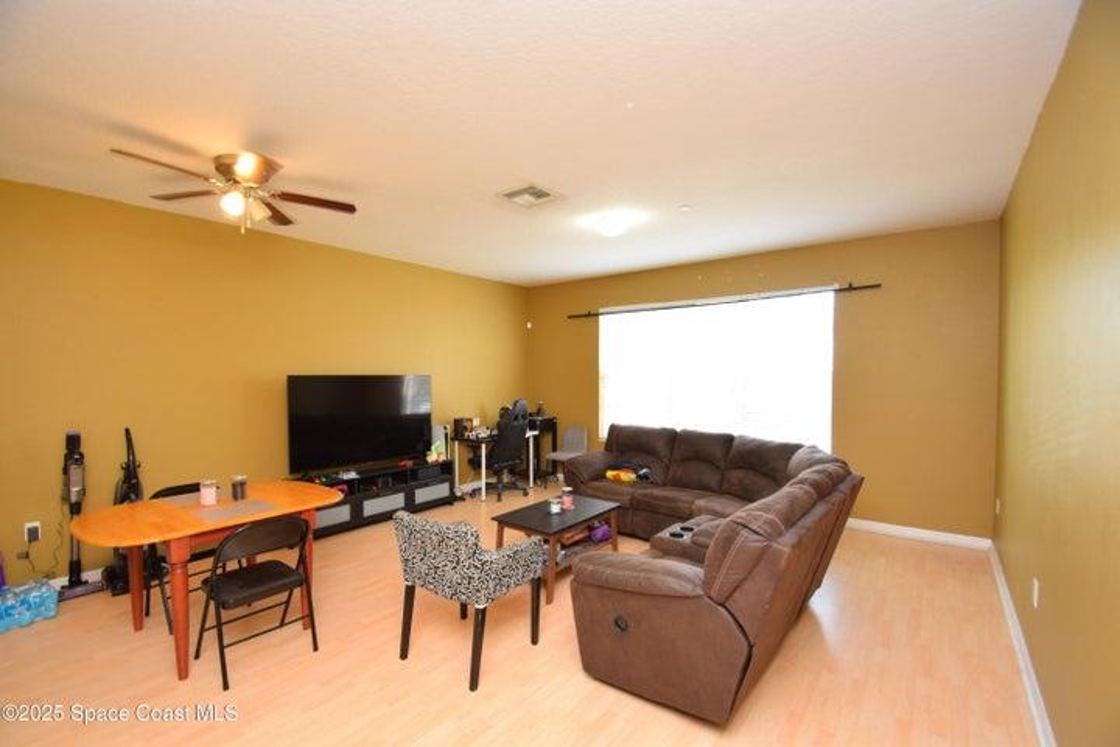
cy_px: 374
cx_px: 560
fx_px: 467
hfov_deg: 100.4
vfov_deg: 77.3
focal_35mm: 15
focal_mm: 10
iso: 800
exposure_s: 1/80
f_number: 4.5
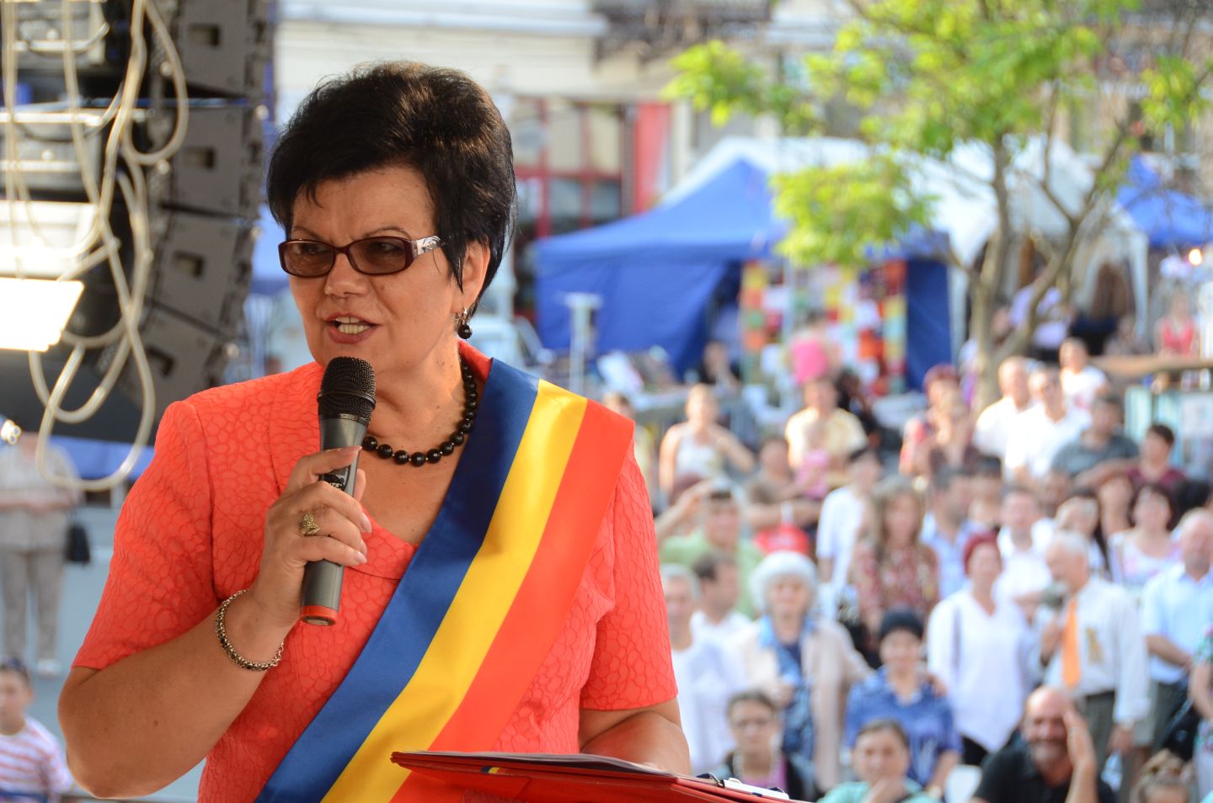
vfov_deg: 11.4
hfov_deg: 17.1
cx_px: 606
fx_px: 4035
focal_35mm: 120
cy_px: 402
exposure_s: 1/640
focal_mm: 80
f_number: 5
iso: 800
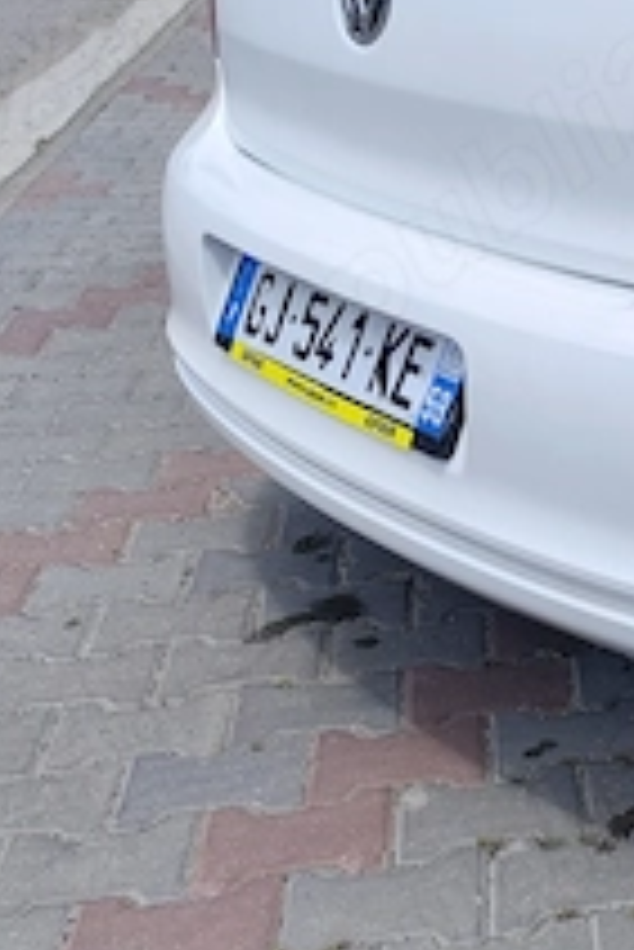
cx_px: 926
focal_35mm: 68
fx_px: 1793
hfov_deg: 18.1
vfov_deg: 28.9
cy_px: 167
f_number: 1.65
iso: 50
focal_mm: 6.14
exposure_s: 1/612
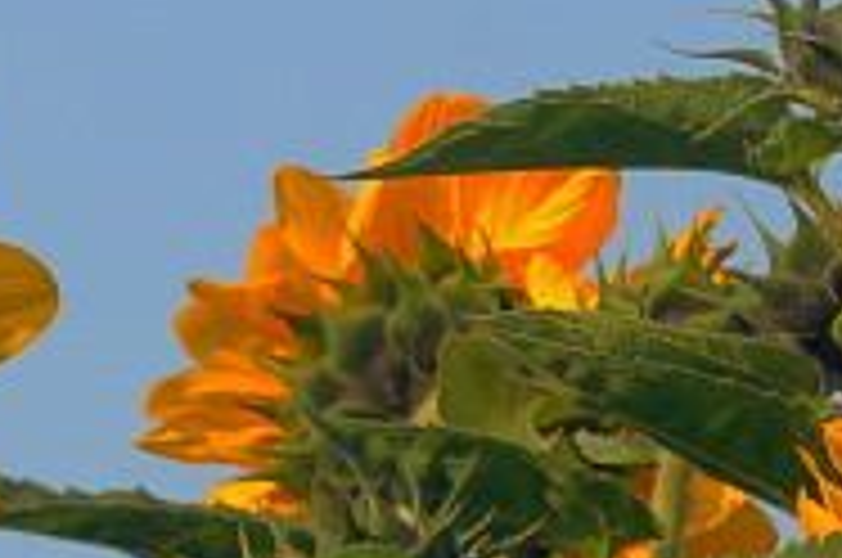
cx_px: -626
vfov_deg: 1.9
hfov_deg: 2.9
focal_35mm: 707
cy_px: 873
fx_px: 16507
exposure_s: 1/160
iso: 250
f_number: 11
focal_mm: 86
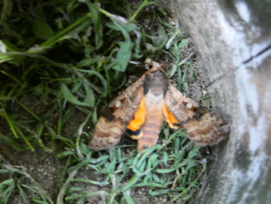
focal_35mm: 66
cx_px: 136
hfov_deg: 29.4
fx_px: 517
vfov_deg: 22.3
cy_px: 102
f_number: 5.6
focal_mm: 11.9
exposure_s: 1/15
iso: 1600
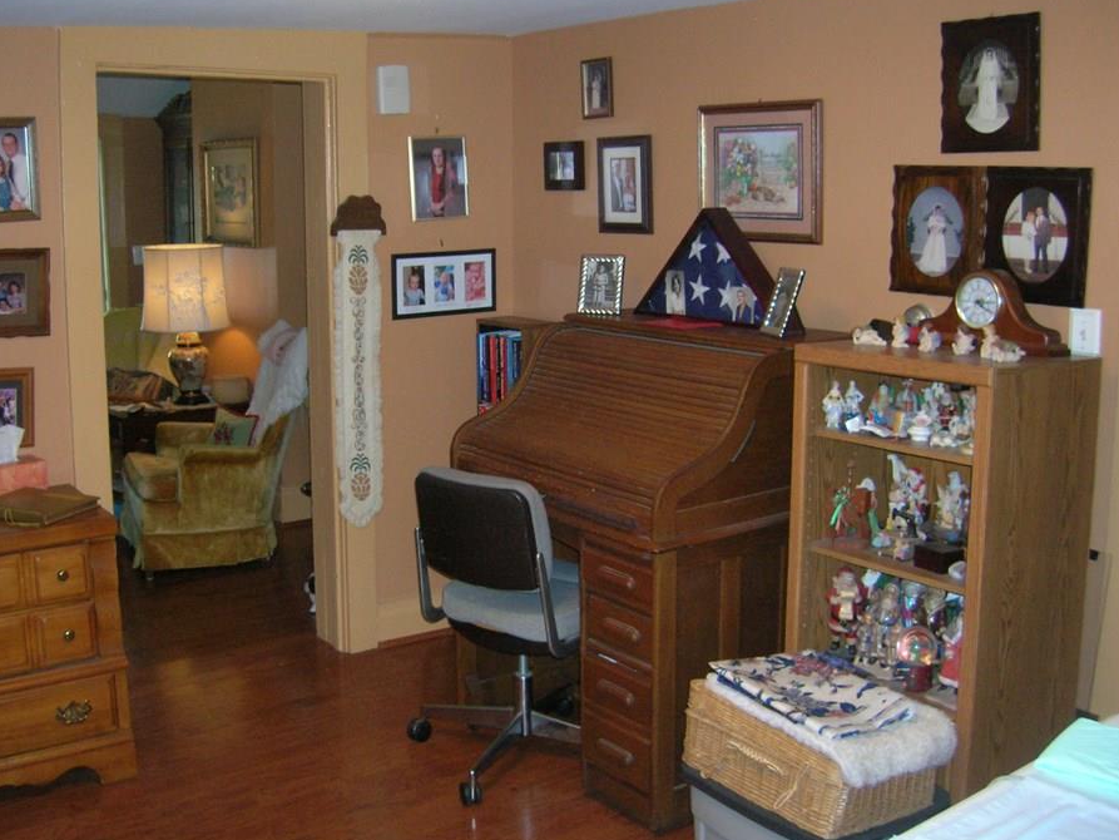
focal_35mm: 39
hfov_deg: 47.8
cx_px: 516
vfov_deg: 36.8
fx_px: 1261
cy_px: 407
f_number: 2.9
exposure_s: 1/60.1
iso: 200
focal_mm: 5.7
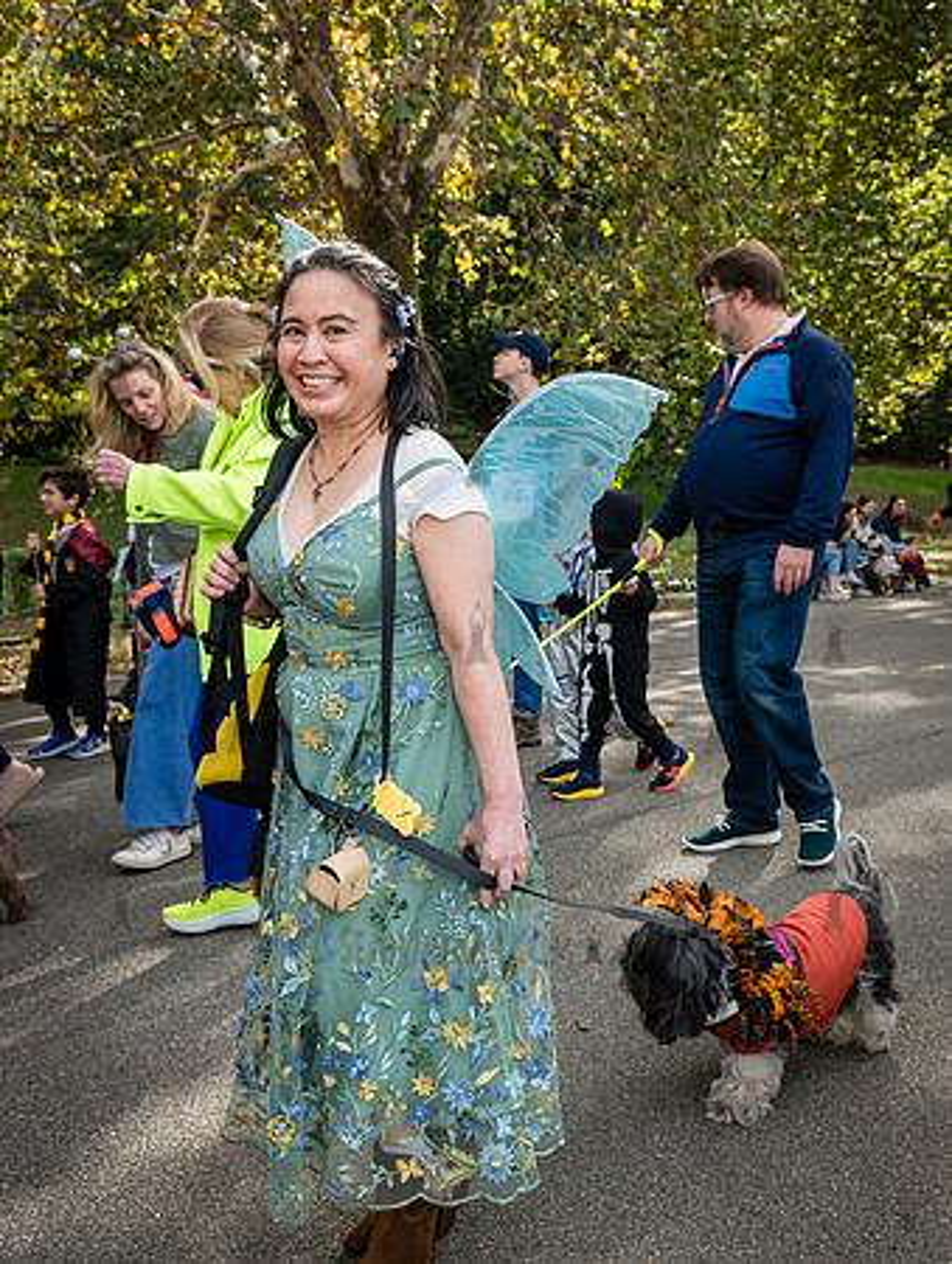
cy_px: 632
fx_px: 1265
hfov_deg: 41.1
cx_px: 549
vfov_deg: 53.1
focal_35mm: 35
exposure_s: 1/800
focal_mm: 24
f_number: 5
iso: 1000
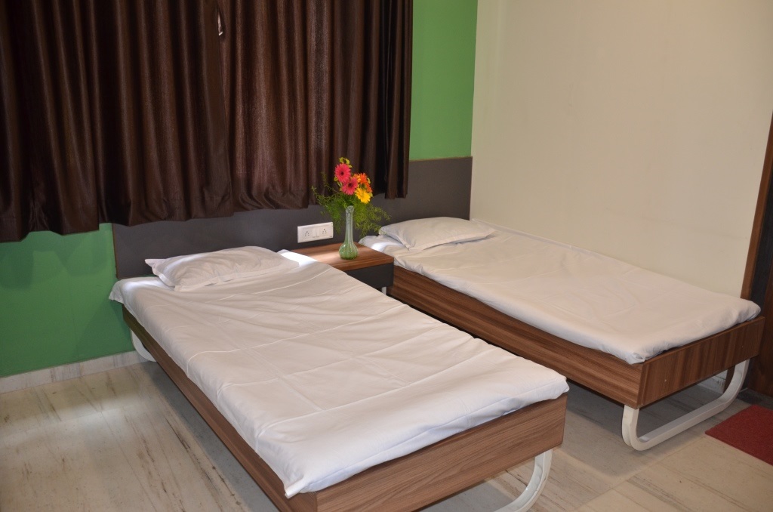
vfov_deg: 43.4
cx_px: 386
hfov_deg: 62.0
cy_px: 256
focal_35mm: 30
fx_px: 643
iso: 800
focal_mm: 20
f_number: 3.5
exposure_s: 1/60
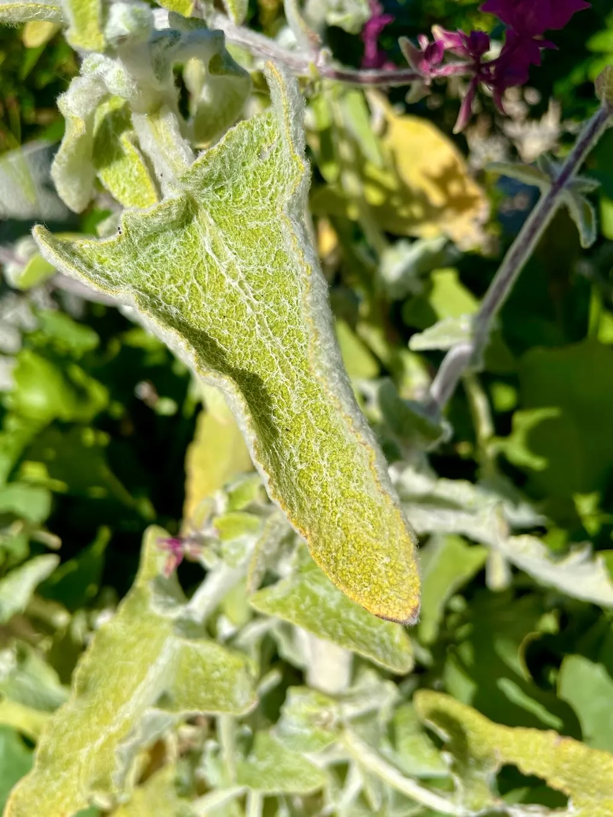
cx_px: 306
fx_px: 614
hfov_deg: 53.0
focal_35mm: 26
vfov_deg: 67.3
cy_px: 408
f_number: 1.6
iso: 32
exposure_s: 1/4000
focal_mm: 4.2
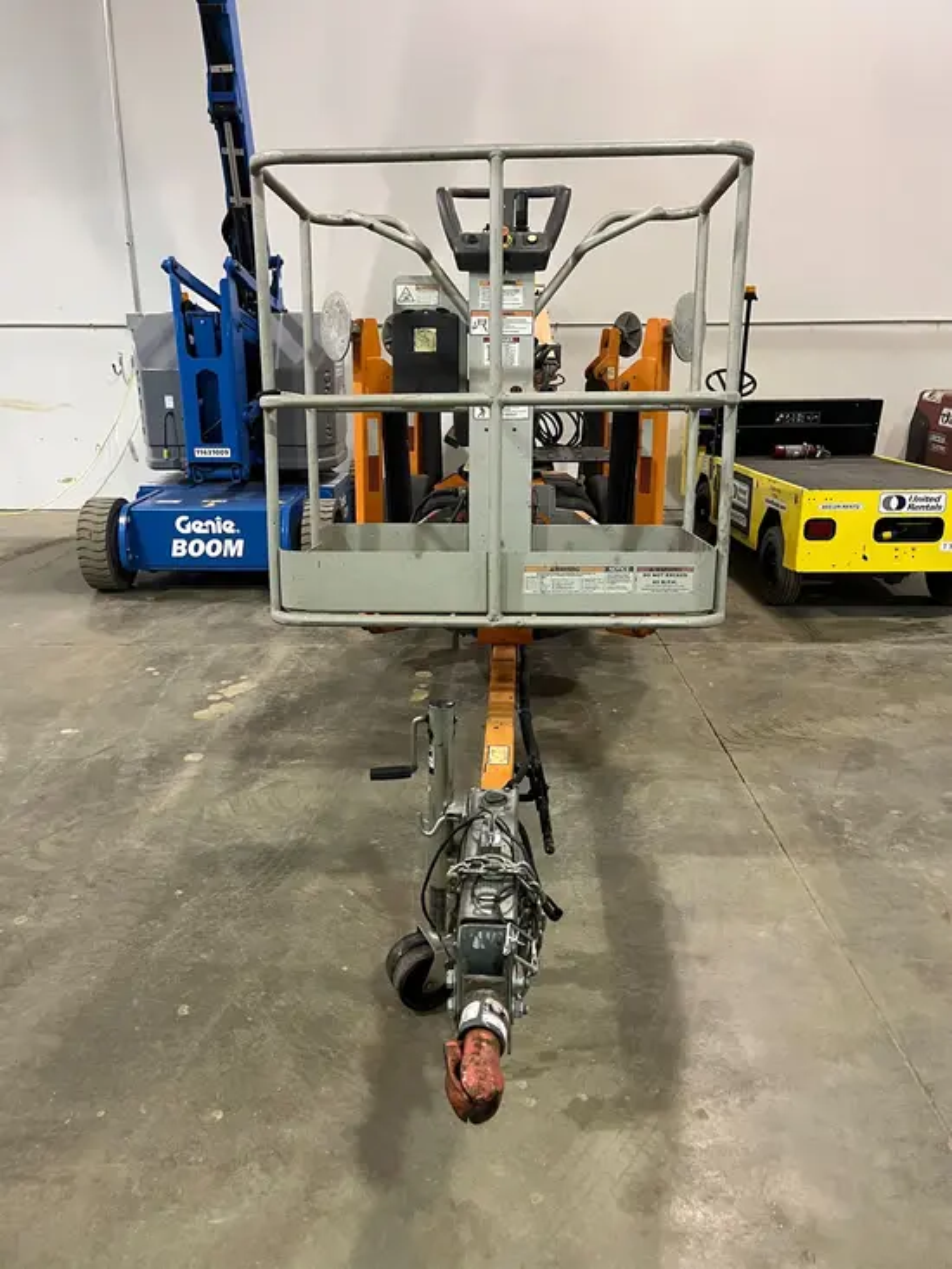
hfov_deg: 53.1
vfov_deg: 67.3
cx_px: 476
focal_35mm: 26
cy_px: 634
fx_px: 953
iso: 500
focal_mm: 5.1
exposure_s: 1/40
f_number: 1.6
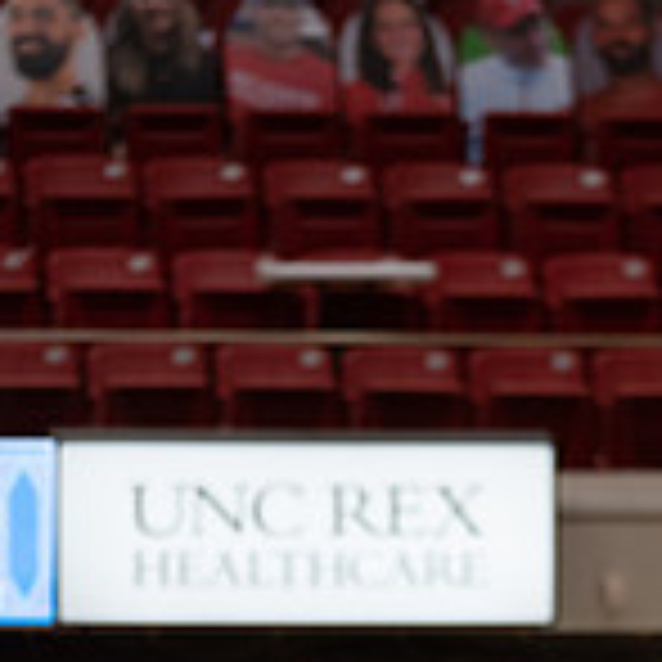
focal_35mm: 321
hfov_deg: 5.5
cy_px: 986
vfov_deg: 5.4
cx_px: 374
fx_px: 6945
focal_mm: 123
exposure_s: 1/640
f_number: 2.8
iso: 2500
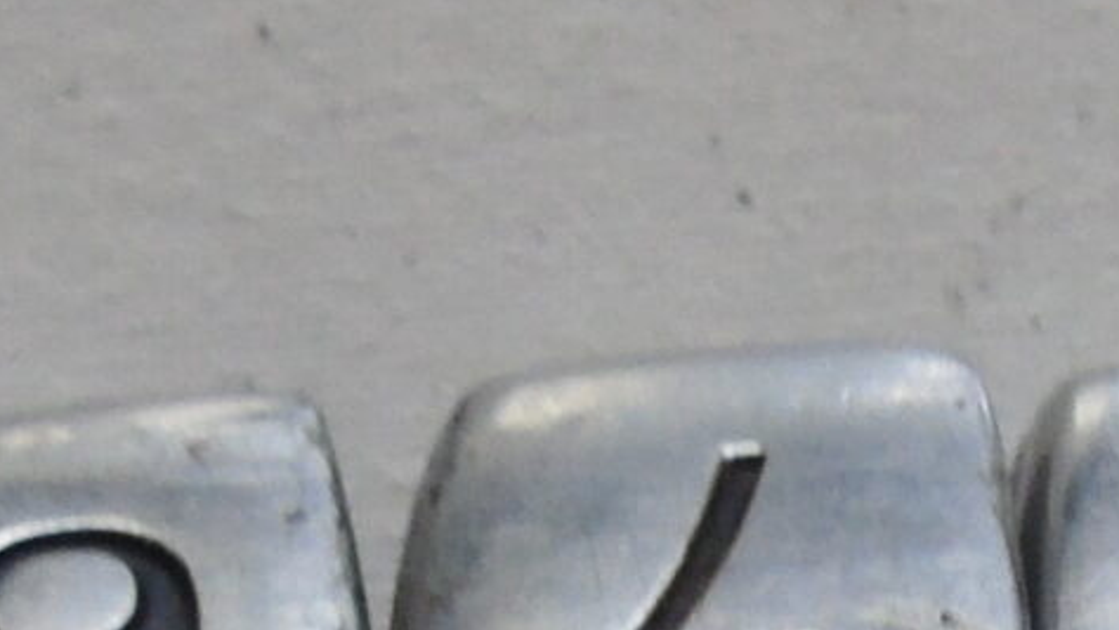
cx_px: 1034
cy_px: 1444
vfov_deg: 7.7
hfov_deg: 14.4
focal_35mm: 147
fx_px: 4363
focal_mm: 4.4
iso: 200
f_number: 3.4
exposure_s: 1/30
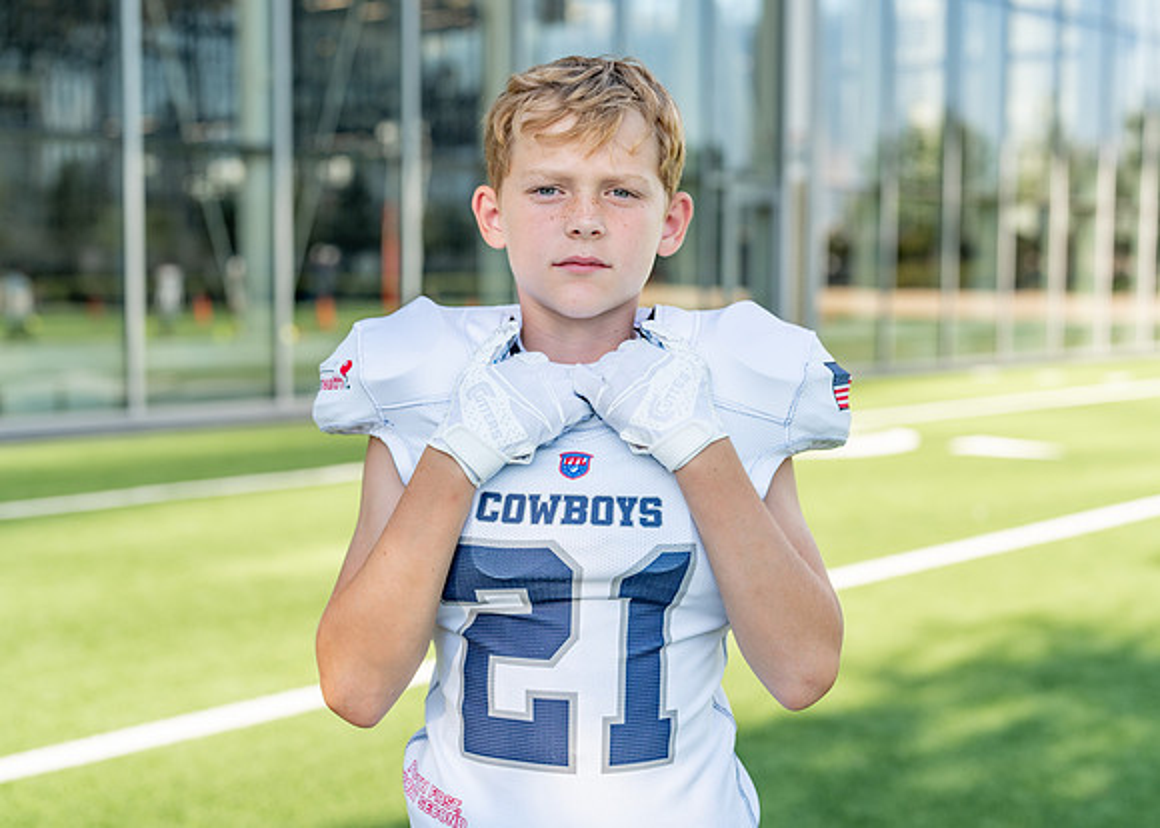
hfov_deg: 36.3
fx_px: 1770
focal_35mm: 54
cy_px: 414
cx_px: 606
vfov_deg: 26.3
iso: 100
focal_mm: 50
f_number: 2.8
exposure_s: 1/640
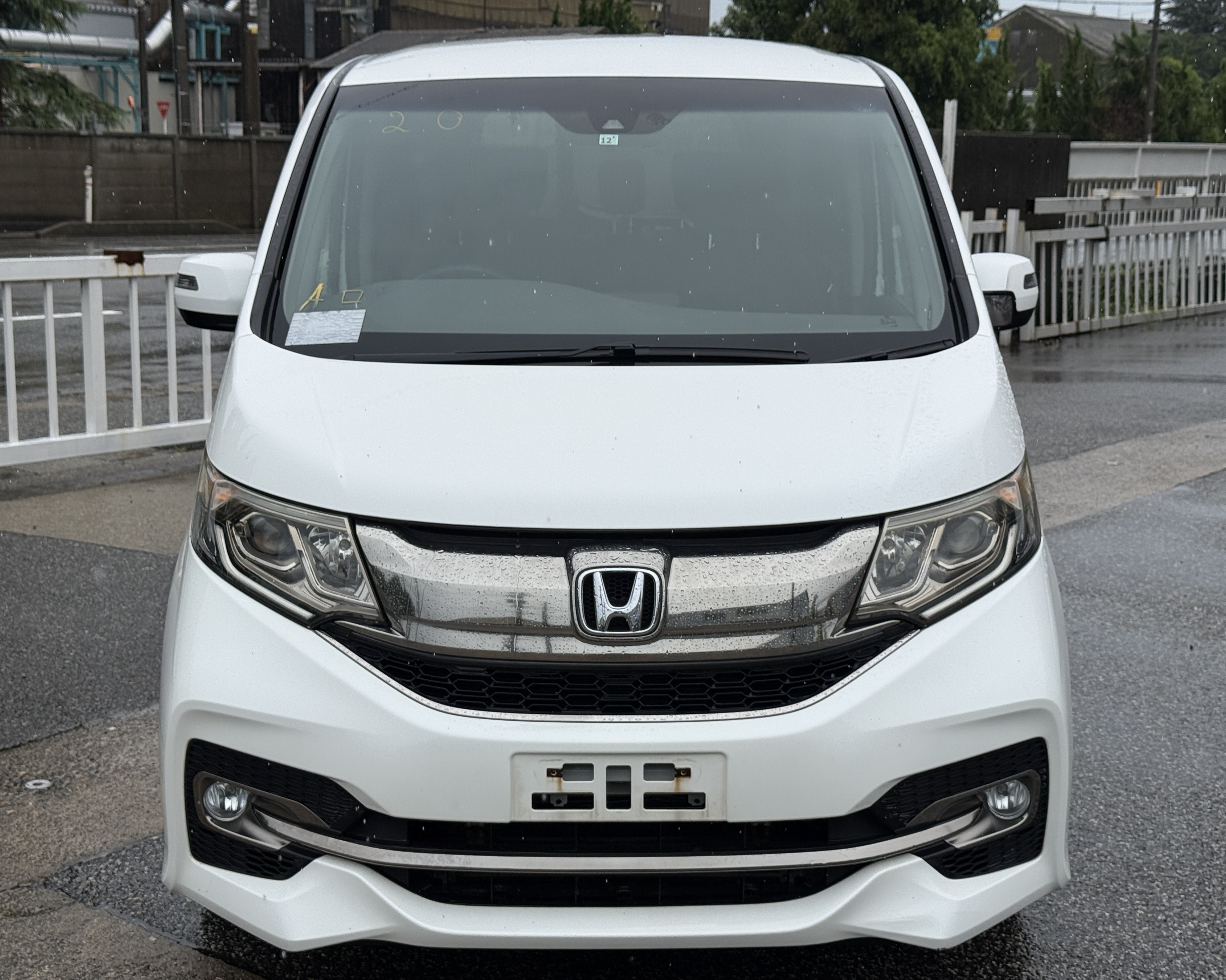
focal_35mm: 51
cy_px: 495
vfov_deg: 29.7
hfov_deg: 36.7
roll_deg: -1.2
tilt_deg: -10.3
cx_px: 620
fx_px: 1850
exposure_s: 1/2494
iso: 80
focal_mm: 6.76
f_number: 1.78
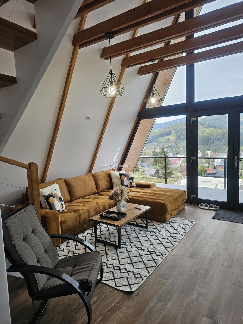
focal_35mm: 23
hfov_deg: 58.9
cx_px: 122
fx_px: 215
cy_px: 162
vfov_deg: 73.9
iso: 32
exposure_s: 1/100
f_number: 1.7
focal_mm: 6.3
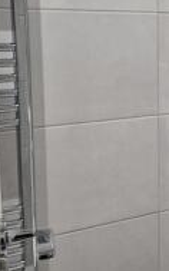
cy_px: 98
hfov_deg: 16.0
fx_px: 553
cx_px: 250
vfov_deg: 27.4
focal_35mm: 75
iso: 200
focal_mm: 5.4
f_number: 1.8
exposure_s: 1/100
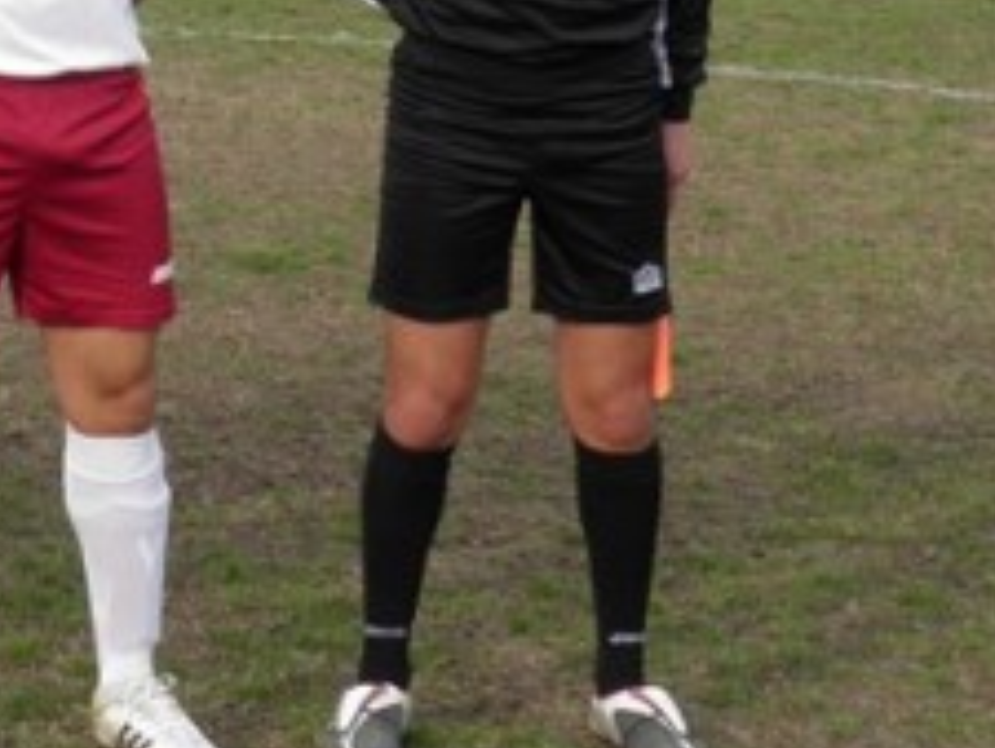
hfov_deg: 14.4
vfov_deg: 11.3
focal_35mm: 129
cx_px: -438
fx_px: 3710
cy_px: -117
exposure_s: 1/100
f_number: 6
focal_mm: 7.9
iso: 50
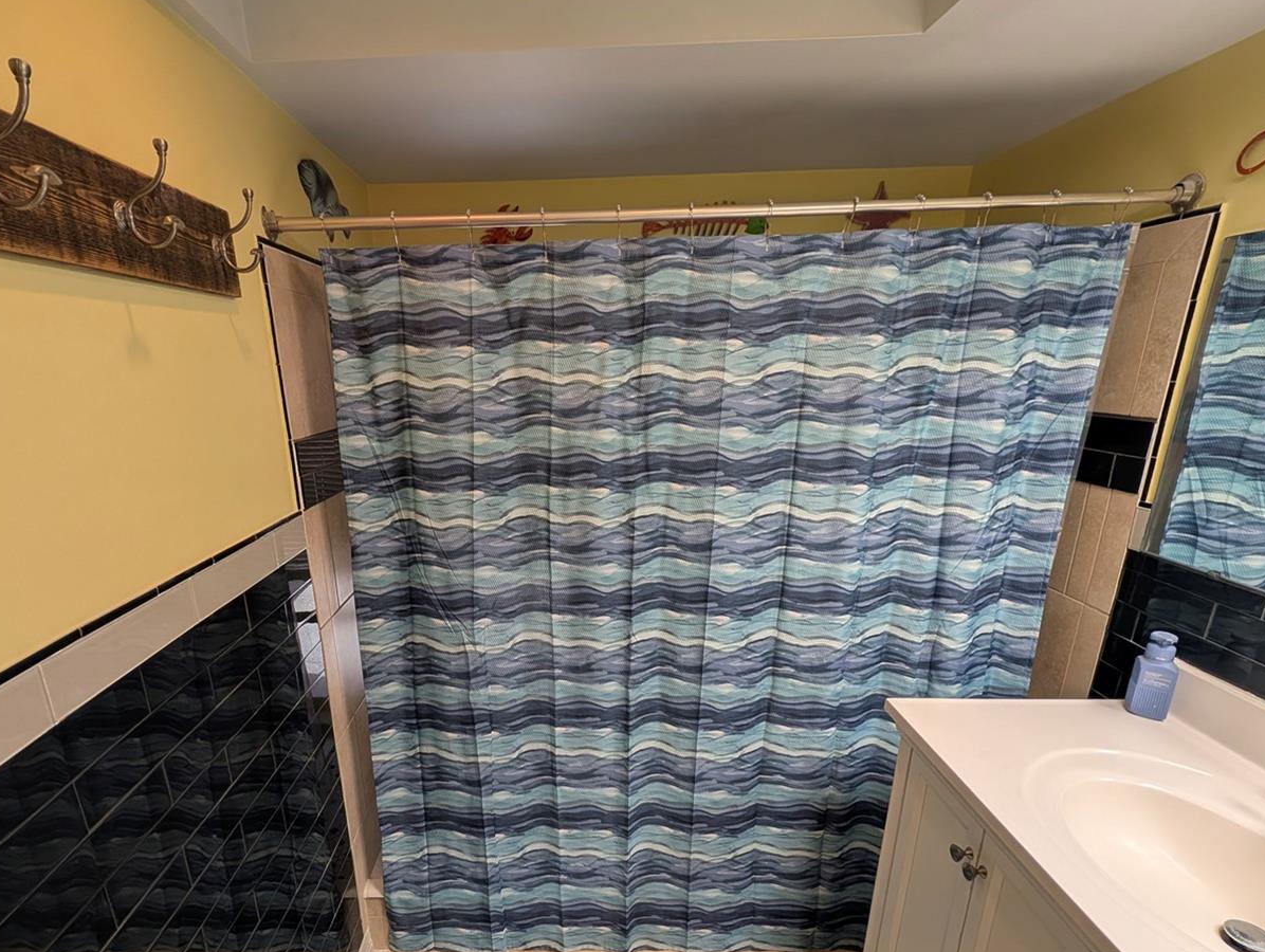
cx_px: 547
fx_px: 585
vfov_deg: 77.3
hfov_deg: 93.9
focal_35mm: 16
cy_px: 574
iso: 41
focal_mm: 2.23
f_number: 1.95
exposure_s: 1/283
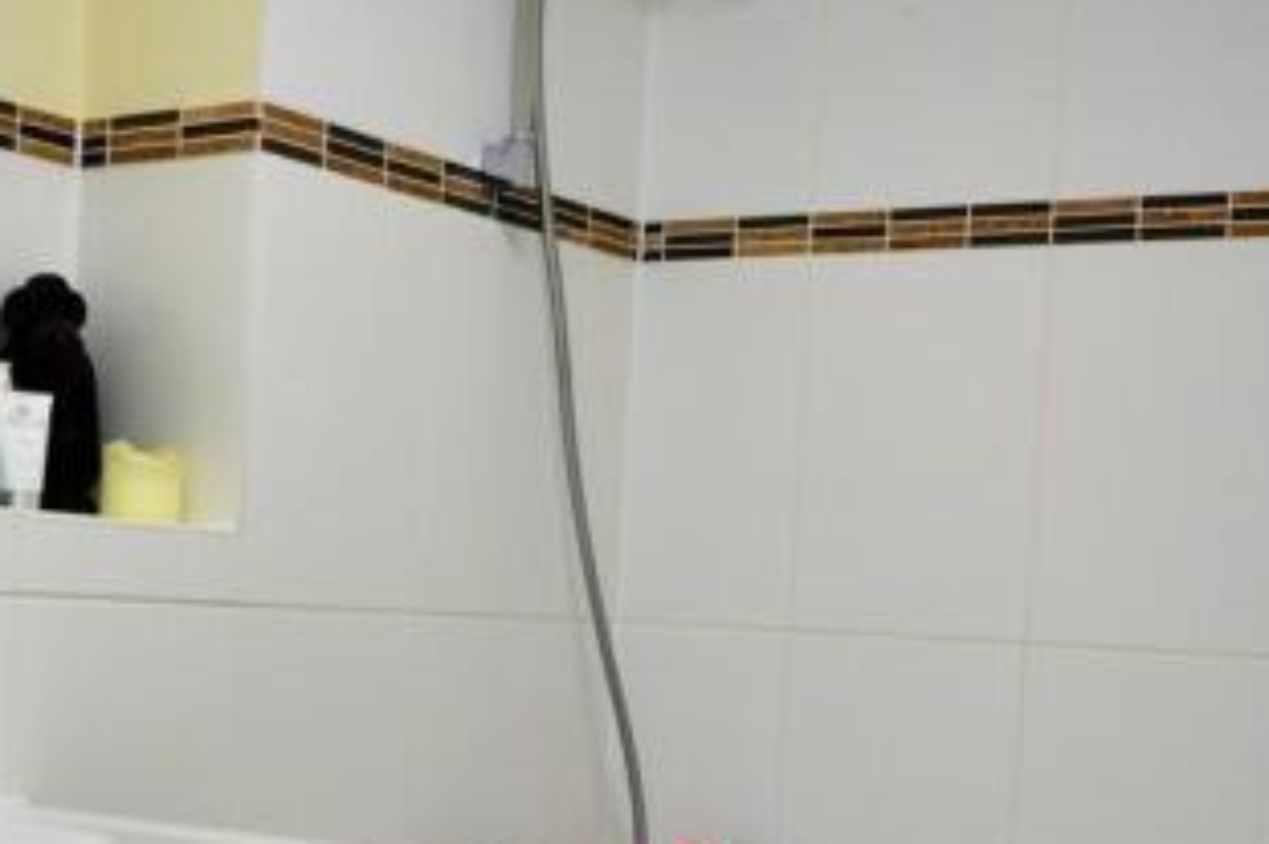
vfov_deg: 22.9
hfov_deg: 34.9
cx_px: 502
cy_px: 813
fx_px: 2008
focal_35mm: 57
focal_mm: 18
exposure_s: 1/60
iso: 800
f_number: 4
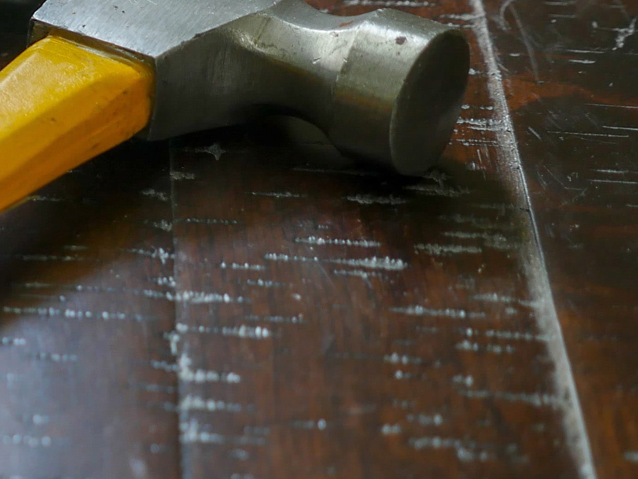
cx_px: -350
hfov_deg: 11.0
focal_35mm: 173
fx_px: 3189
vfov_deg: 8.6
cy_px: 179
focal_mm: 26
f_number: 2.8
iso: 200
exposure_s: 1/10
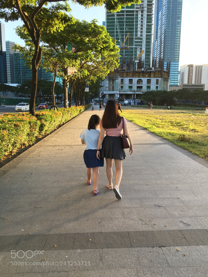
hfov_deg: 48.2
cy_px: 138
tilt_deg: -7.4
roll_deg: -1.3
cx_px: 104
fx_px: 232
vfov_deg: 61.7
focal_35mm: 29
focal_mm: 4.15
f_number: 2.2
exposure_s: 1/120
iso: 25
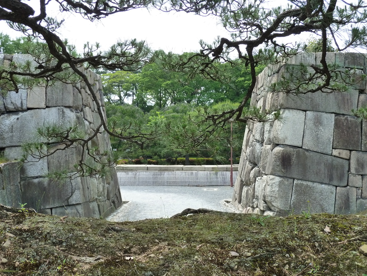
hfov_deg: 46.8
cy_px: 138
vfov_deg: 36.0
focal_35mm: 40
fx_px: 424
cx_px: 184
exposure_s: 1/250
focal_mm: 6.5
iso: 200
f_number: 4
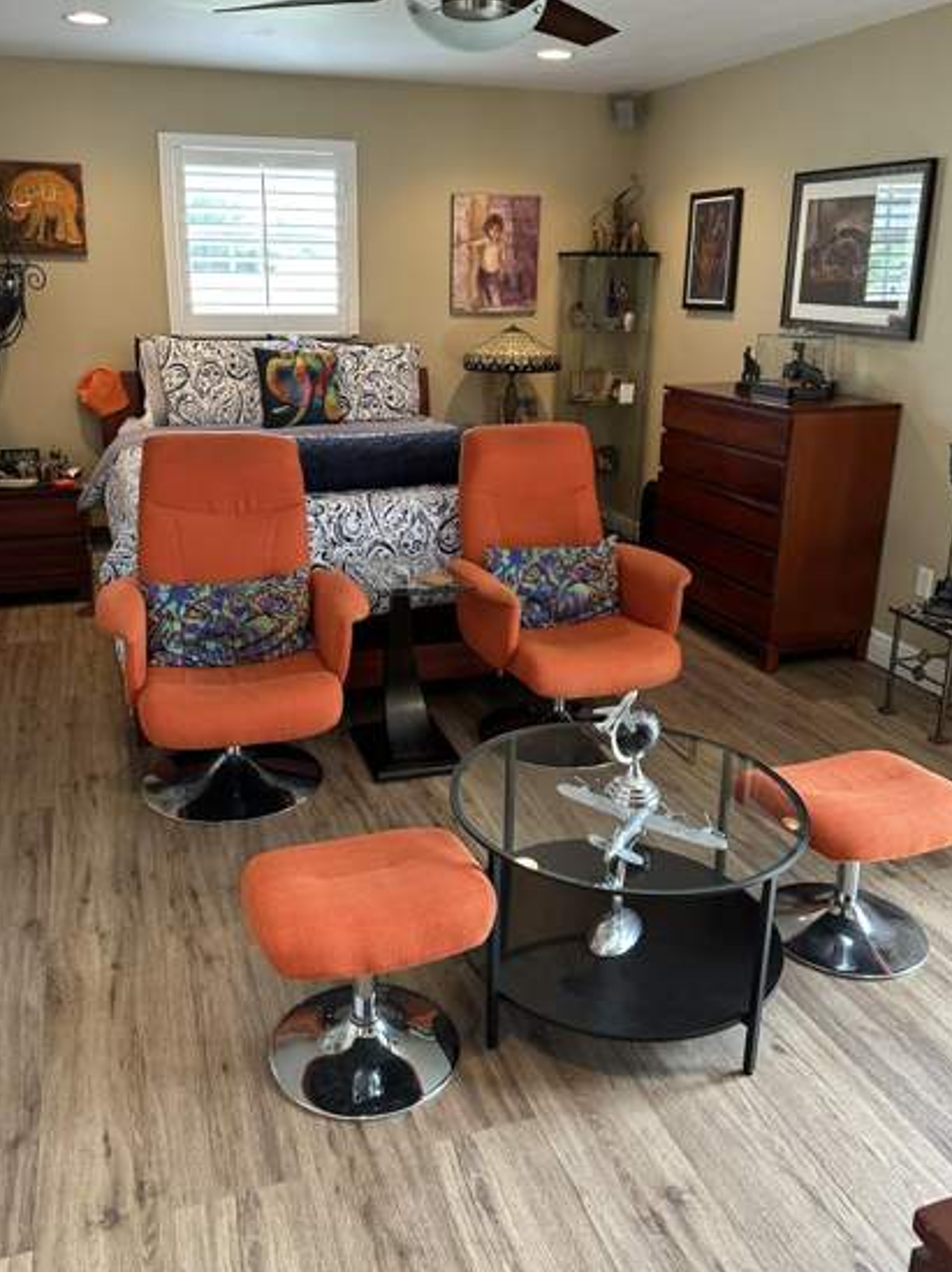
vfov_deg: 63.3
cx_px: 445
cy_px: 556
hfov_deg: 49.7
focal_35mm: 28
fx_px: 1028
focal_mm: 6.86
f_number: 1.78
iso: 250
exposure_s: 1/60
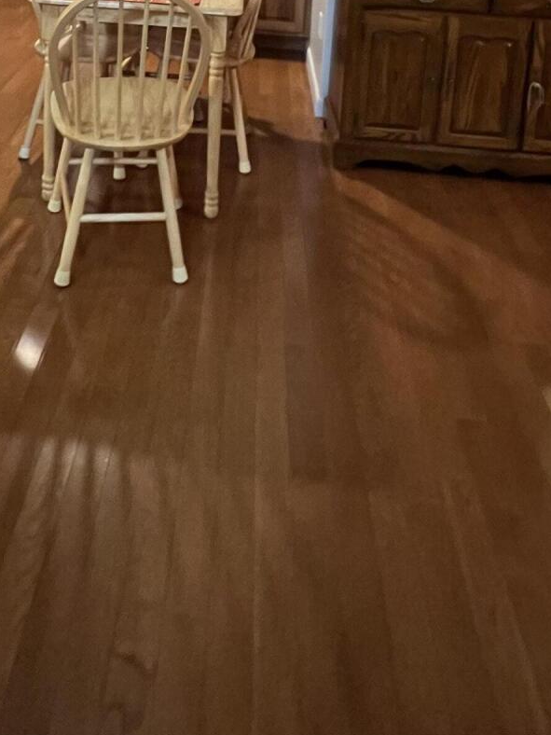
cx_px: 157
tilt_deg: -8.5
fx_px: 700
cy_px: -79
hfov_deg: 42.0
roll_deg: -2.1
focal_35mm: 33
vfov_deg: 42.8
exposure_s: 1/60
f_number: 1.8
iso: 1000
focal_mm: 1.57
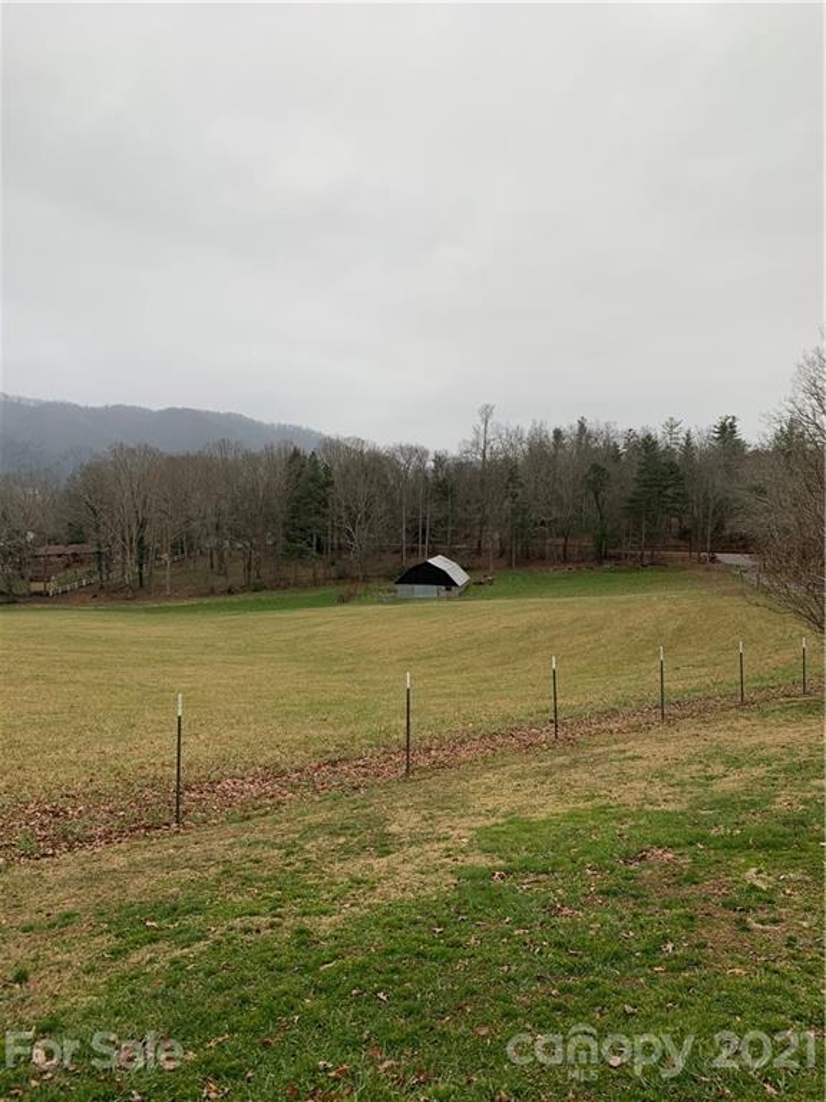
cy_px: 551
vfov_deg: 67.3
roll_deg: -1.1
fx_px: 827
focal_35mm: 26
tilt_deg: -3.2
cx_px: 413
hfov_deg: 53.1
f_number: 1.8
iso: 25
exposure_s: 1/121
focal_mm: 4.25
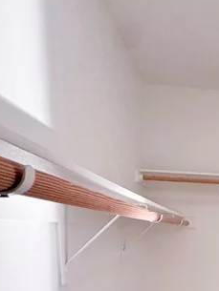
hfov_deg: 25.2
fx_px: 396
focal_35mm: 47
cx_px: 308
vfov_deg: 36.9
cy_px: 280
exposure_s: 1/60
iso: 500
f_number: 2.2
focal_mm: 2.2
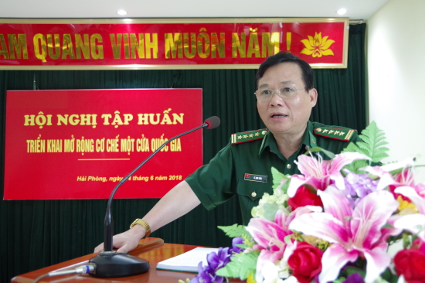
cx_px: 212
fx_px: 496
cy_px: 142
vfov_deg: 31.9
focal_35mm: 42
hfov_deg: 46.4
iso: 1600
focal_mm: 28
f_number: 4
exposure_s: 1/40
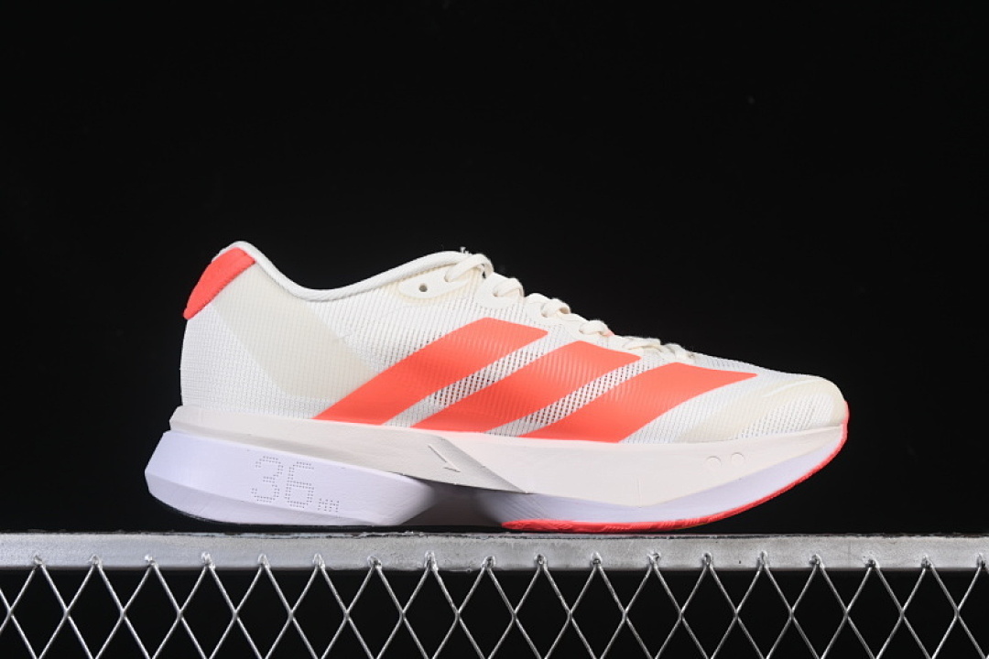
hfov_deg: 27.0
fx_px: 2060
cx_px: 494
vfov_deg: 18.2
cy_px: 330
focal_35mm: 75
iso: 160
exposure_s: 1/80
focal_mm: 50
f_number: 8
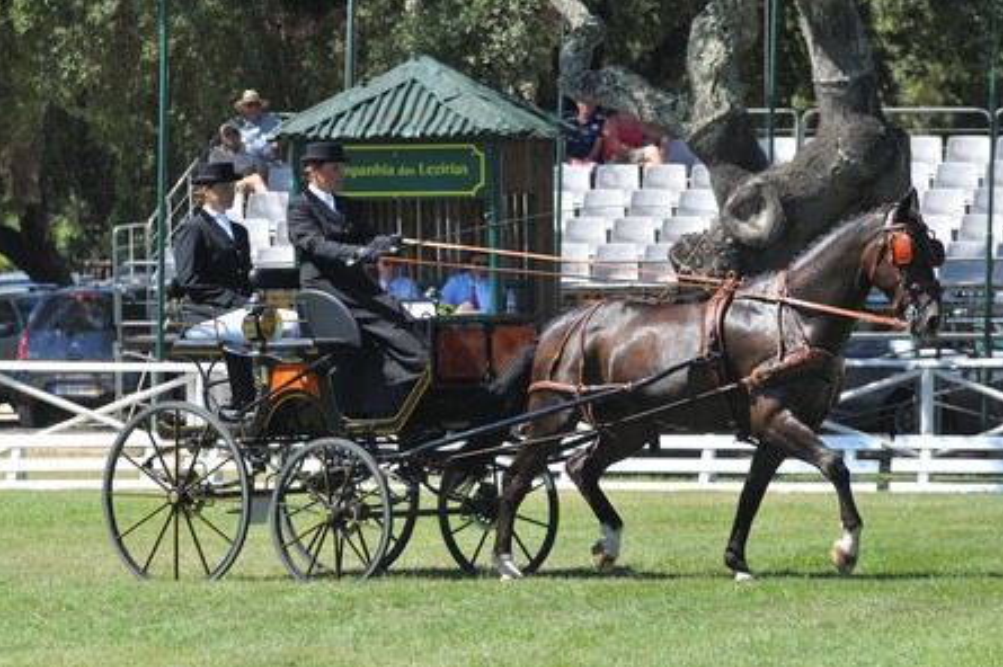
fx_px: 7600
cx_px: 500
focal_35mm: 273
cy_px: 335
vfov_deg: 5.0
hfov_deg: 7.6
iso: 400
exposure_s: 1/800
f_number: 5.6
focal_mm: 180
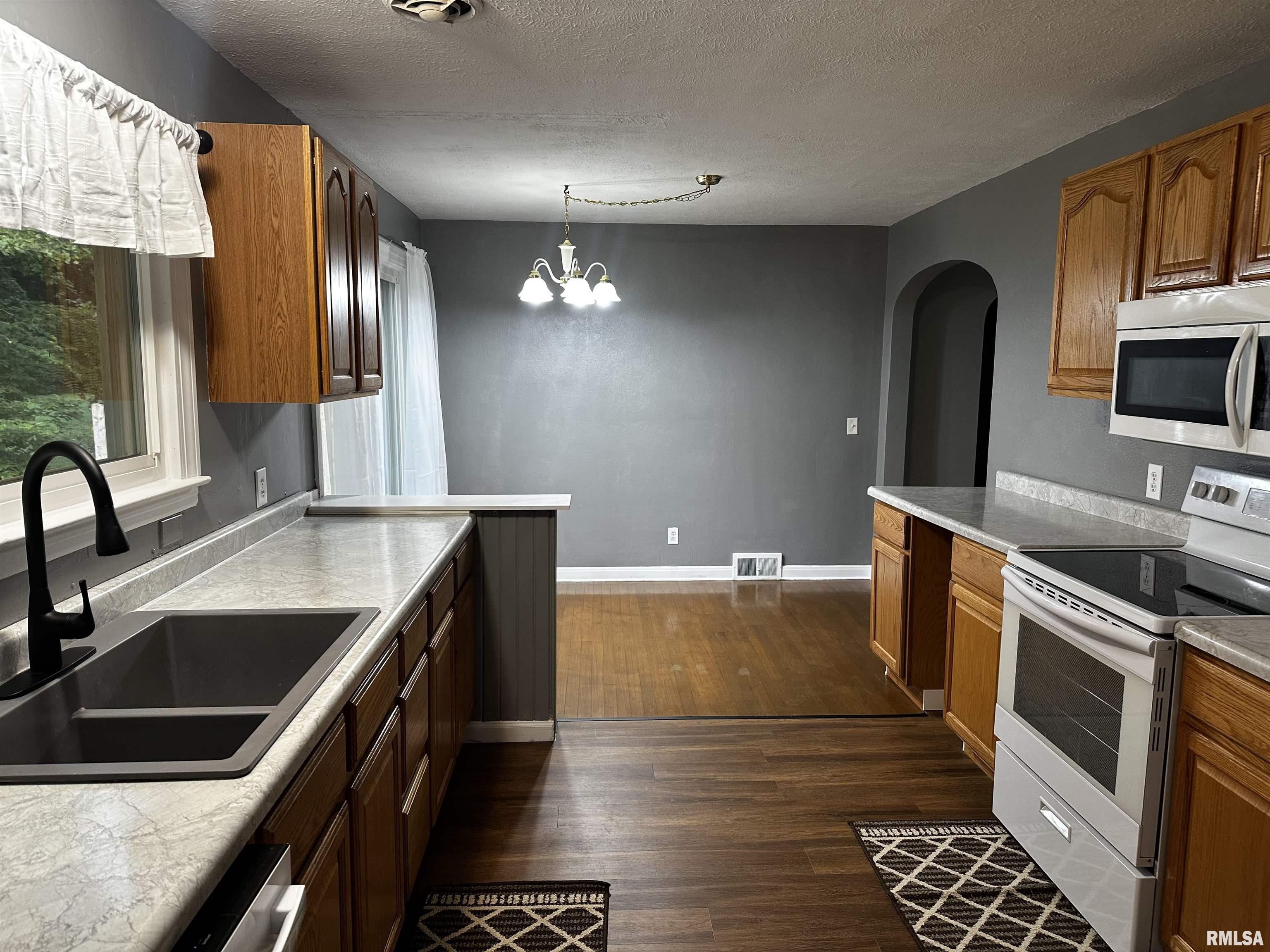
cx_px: 635
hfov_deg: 71.6
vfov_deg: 56.8
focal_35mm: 24
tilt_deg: -7.0
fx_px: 881
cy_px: 476
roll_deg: -0.1
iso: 125
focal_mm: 6.86
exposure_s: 1/60
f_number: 1.78
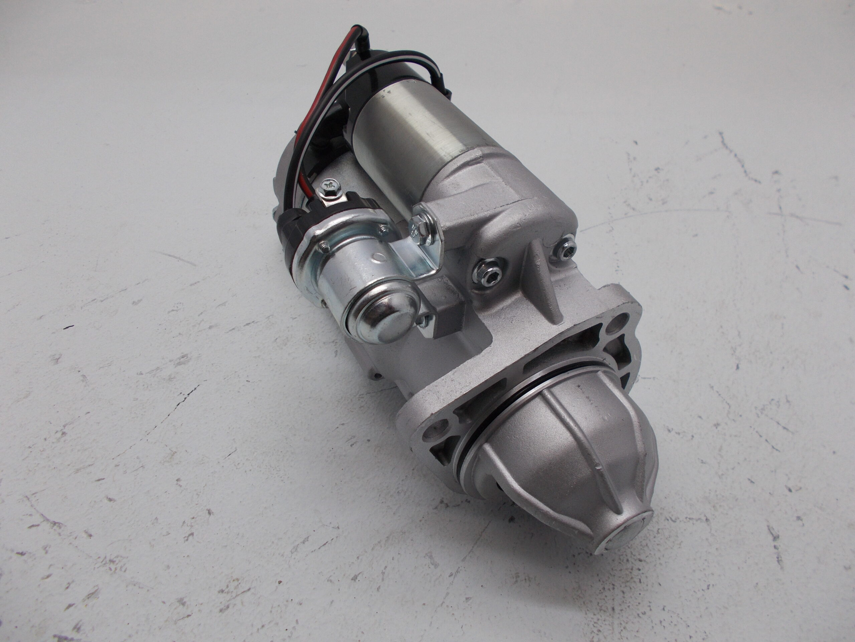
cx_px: 428
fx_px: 642
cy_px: 321
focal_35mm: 26
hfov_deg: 67.3
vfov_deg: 53.1
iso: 80
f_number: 3.2
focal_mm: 4.6
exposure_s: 1/60
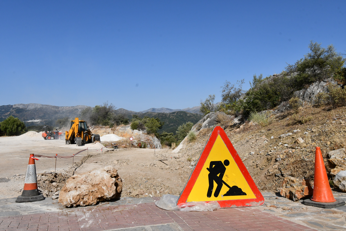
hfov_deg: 65.5
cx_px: 173
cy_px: 116
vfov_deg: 46.4
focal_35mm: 28
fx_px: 269
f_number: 16
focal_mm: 19
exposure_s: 1/1000
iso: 500
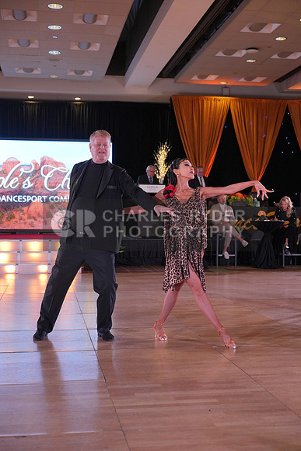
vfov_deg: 39.6
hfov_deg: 27.0
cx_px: 150
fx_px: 627
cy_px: 226
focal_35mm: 50
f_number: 4
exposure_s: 1/400
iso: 1600
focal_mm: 50
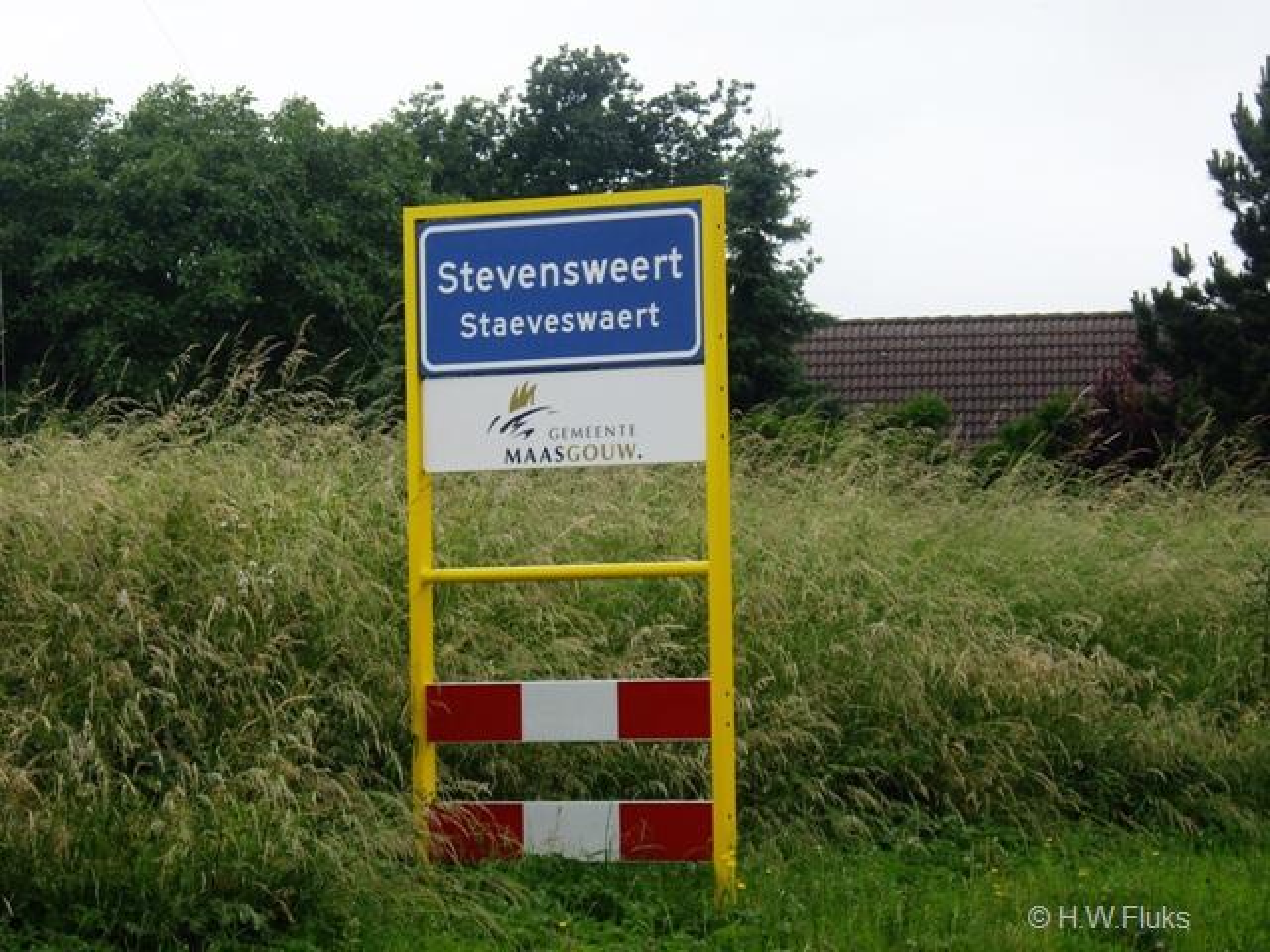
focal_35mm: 113
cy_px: 476
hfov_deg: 17.4
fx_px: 4146
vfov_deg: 13.1
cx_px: 635
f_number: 5.4
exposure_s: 1/200
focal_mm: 23.7
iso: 64
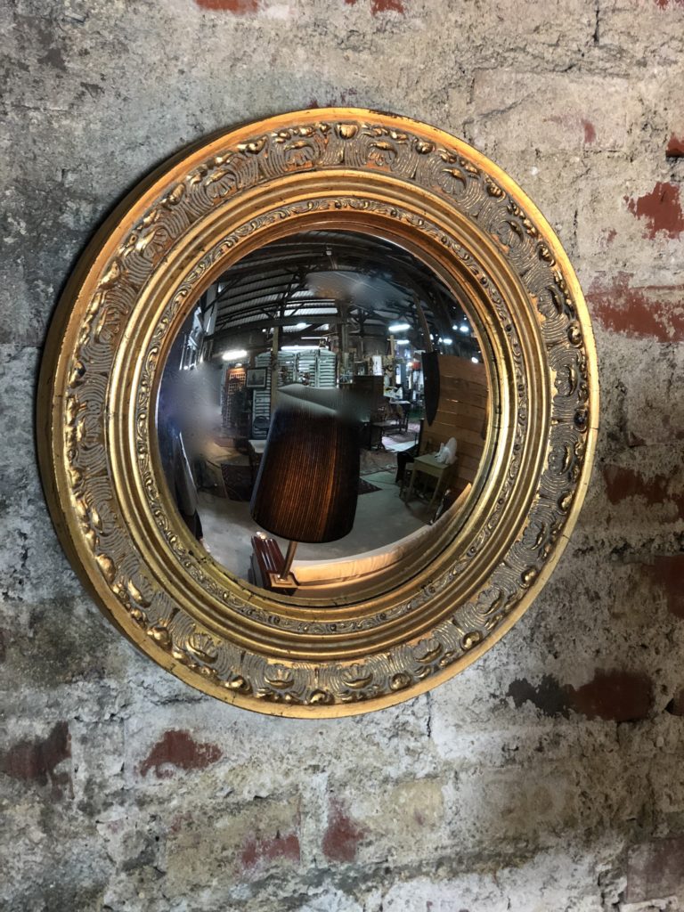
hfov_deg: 28.0
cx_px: 342
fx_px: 1370
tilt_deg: -3.6
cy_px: 456
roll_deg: -0.1
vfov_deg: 36.8
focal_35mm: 52
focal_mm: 6
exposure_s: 1/14
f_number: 2.4
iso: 160
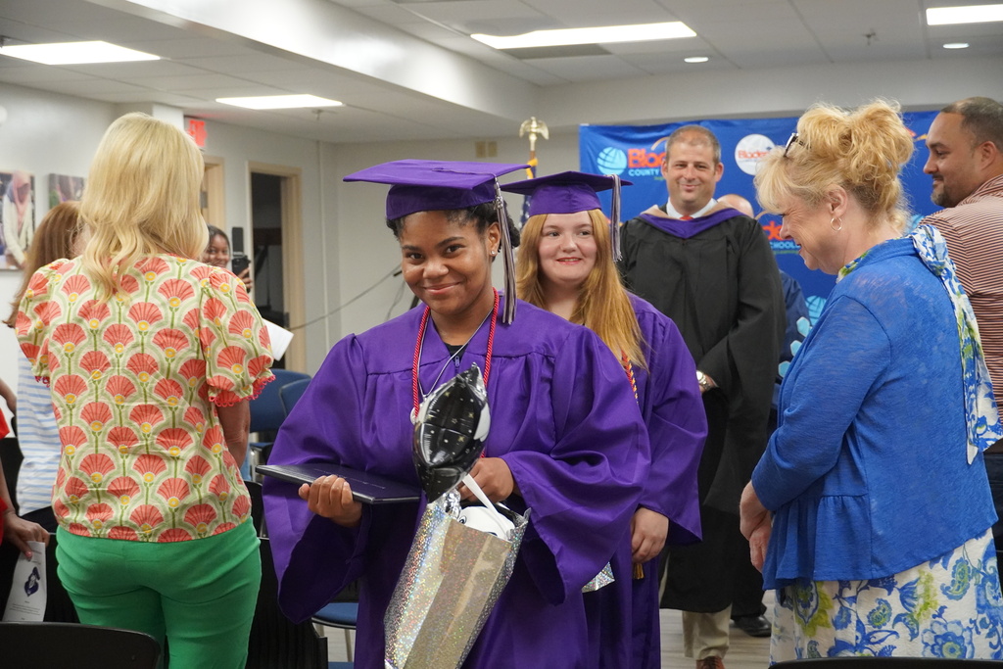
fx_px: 1714
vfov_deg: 22.1
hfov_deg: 32.6
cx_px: 502
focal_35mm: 62
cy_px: 334
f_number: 5
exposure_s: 1/160
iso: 4000
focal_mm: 41
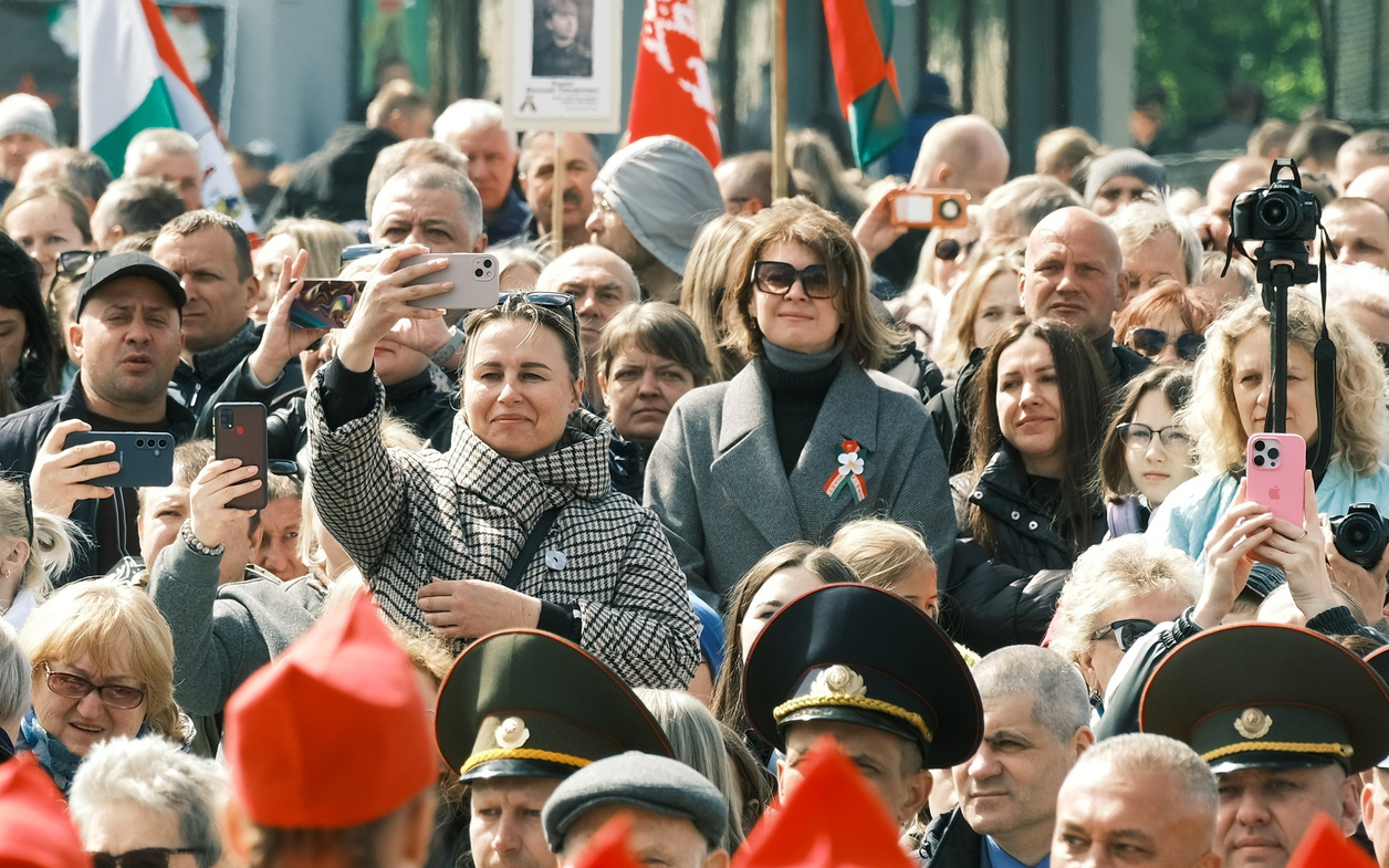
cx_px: 591
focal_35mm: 596
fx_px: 22561
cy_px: 279
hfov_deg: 3.5
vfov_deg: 2.2
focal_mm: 191.6
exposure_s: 1/200
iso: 200
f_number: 7.1
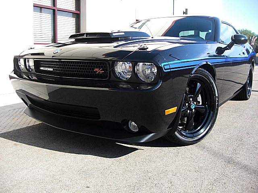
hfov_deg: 51.4
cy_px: 96
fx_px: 268
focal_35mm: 36
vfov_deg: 39.7
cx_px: 129
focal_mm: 6.3
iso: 50
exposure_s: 1/250
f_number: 2.8
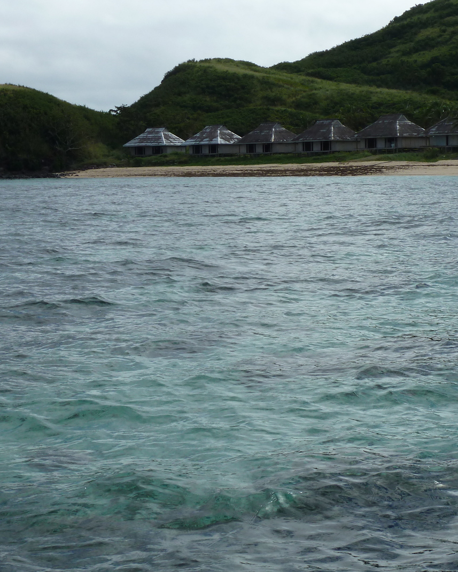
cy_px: 269
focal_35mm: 70
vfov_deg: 27.1
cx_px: 149
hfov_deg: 21.8
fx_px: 1186
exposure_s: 1/640
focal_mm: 7.9
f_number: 5.6
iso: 80
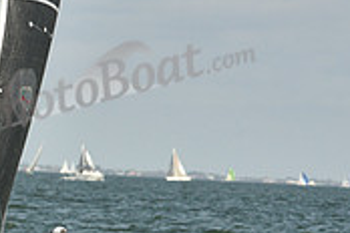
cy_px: 216
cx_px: -131
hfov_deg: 3.1
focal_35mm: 665
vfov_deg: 2.1
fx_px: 6465
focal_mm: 200
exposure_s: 1/1250
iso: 400
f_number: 8
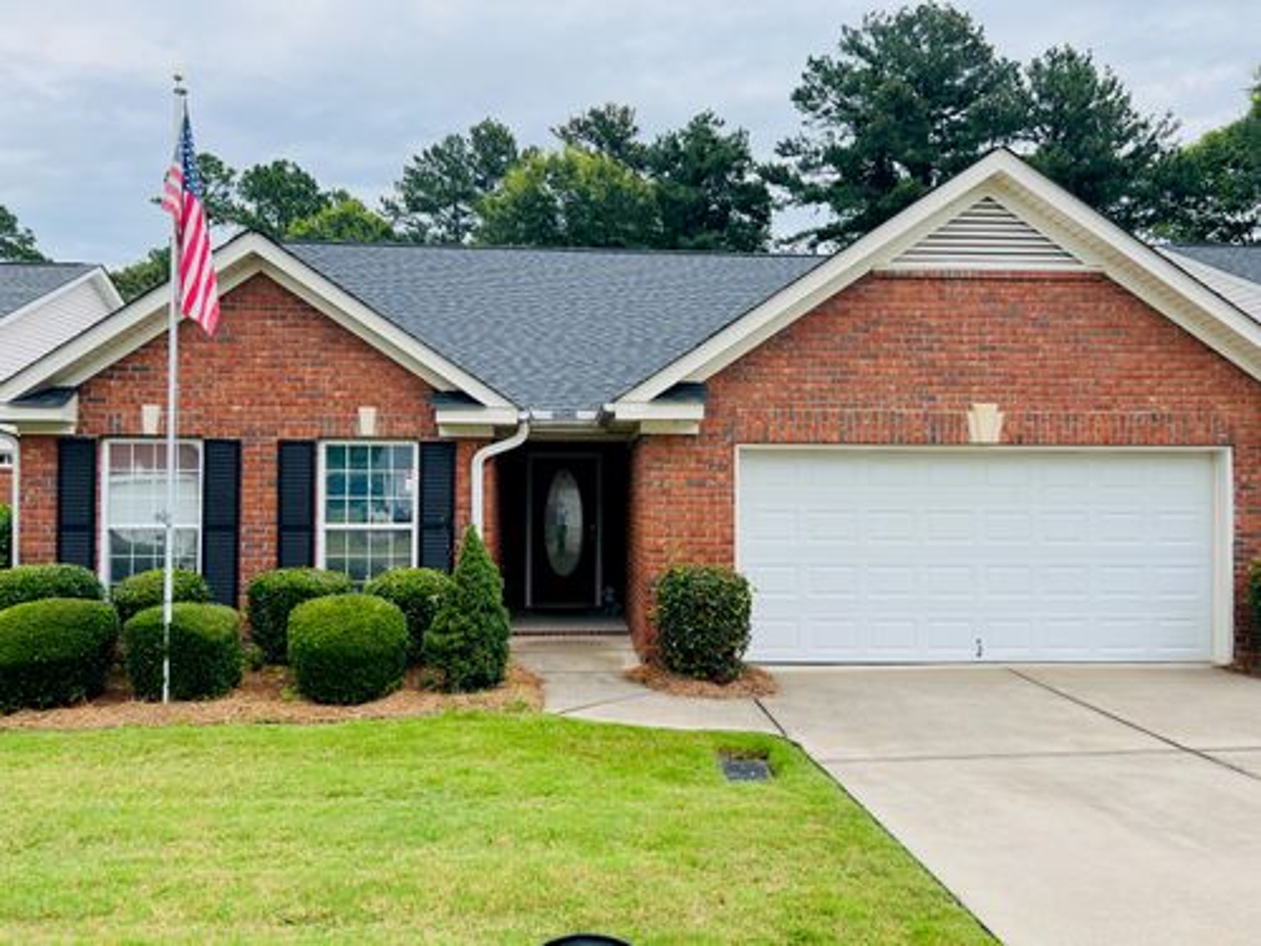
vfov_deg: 53.1
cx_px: 630
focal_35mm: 26
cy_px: 473
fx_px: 947
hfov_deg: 67.3
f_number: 1.5
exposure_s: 1/2208
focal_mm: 5.7
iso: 50
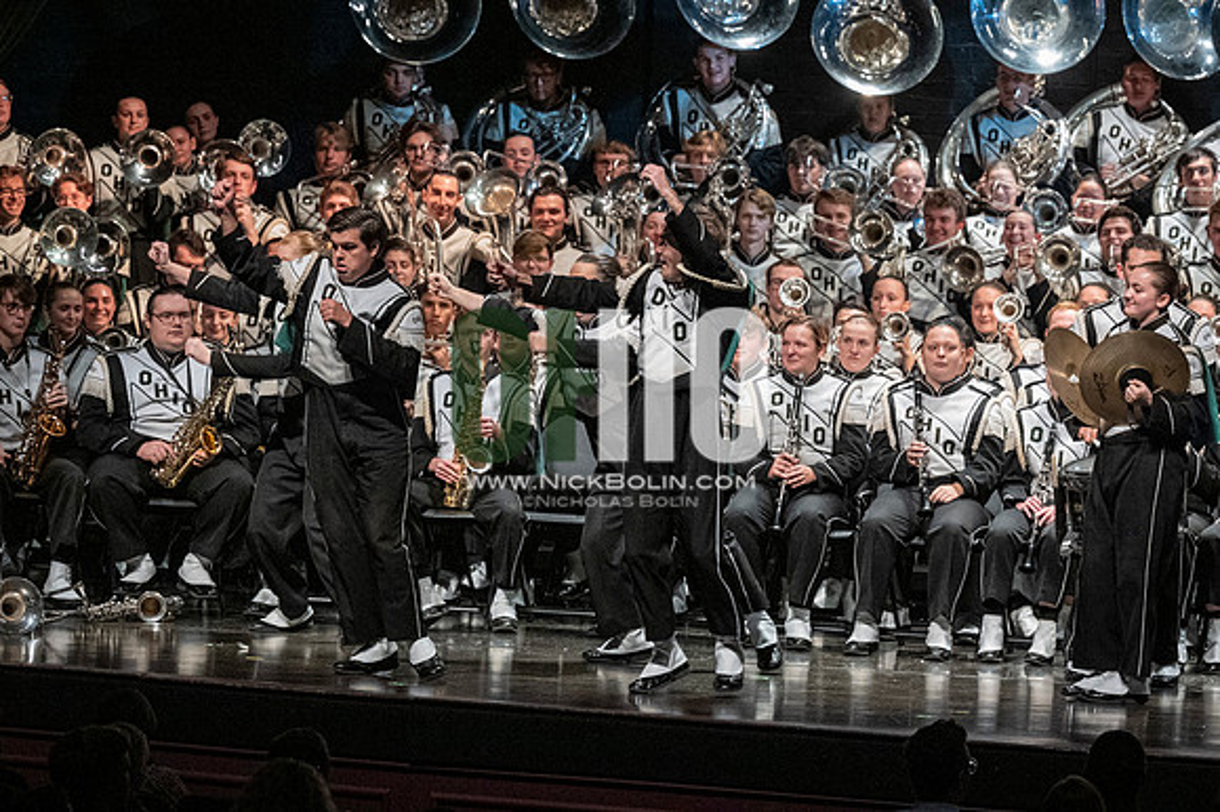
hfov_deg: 9.8
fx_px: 7112
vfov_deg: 6.5
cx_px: 610
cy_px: 406
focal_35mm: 210
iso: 4000
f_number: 4
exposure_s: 1/500
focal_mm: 140
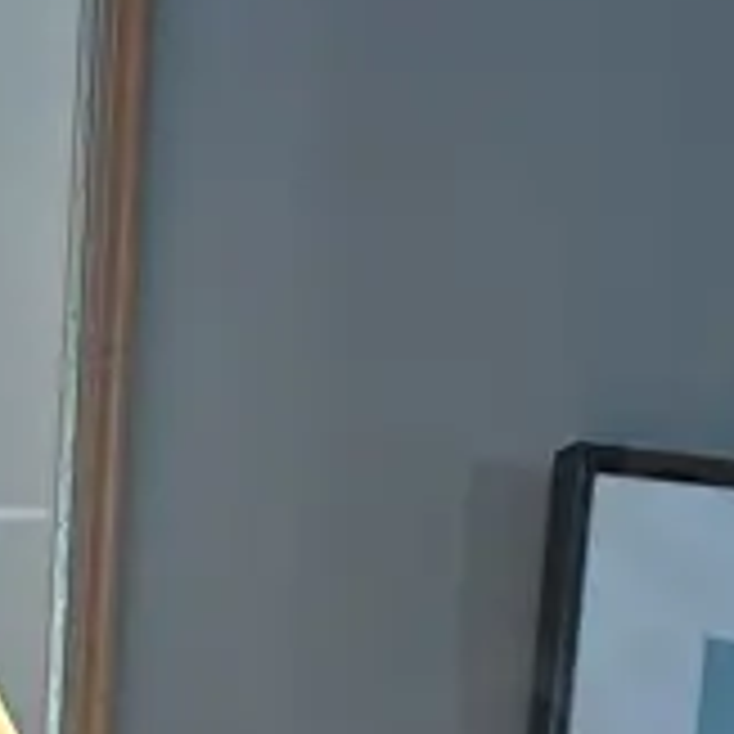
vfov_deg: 10.0
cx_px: -554
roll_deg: -0.2
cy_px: 2161
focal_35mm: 133
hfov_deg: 12.1
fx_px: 3191
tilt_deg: -11.5
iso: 250
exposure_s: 1/50
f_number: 1.78
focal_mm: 6.86
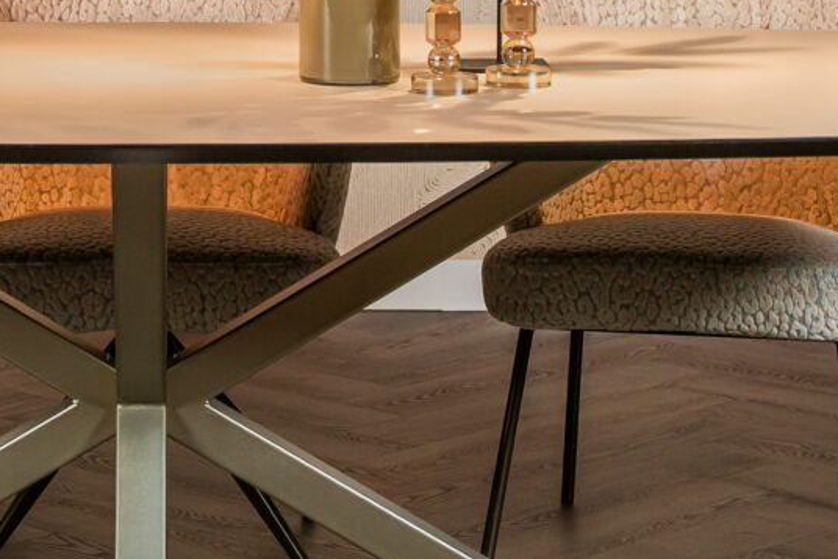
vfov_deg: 8.1
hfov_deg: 12.1
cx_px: 174
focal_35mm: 169
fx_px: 3939
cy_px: -52
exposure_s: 1/50
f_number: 4
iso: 500
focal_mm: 44.3
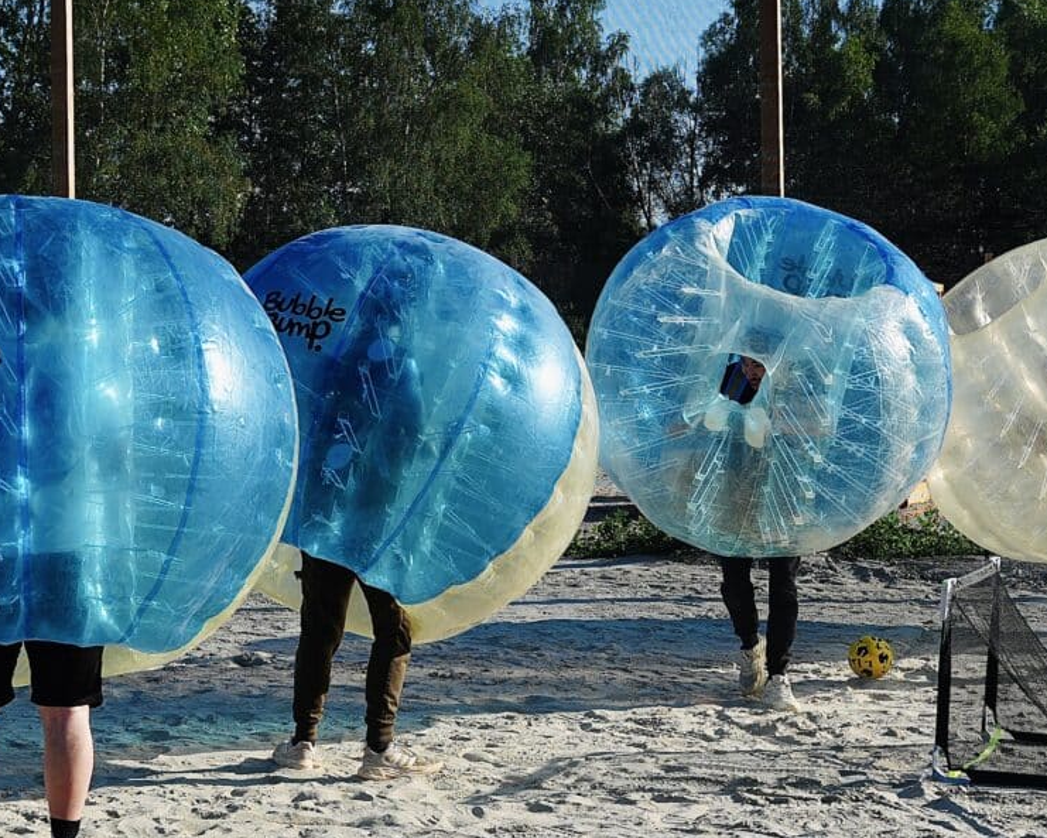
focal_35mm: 84
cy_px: 473
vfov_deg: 18.3
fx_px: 2596
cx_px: 458
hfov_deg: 22.8
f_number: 5
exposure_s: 1/800
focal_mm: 32.3
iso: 100
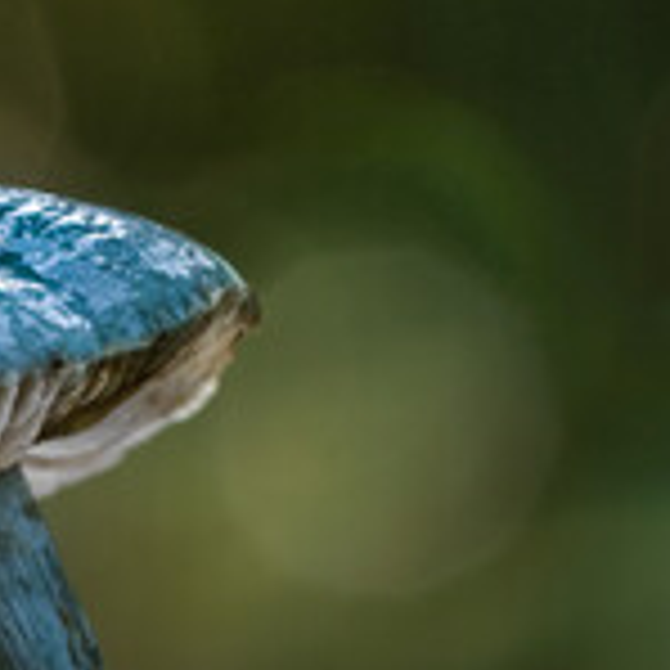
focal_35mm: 643
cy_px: 504
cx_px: -657
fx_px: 14080
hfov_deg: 2.7
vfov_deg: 2.7
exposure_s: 1/13
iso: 50
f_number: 10
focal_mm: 150
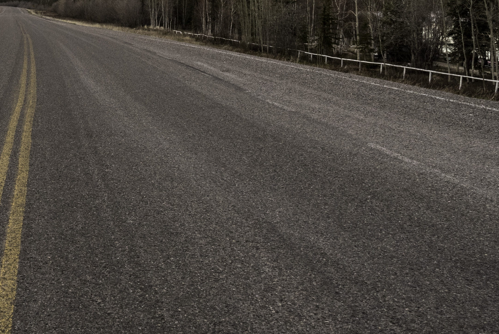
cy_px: 58
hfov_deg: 28.1
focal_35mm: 67
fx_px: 929
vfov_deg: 20.1
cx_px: -12
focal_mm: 24
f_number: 11
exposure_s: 1/320
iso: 1250
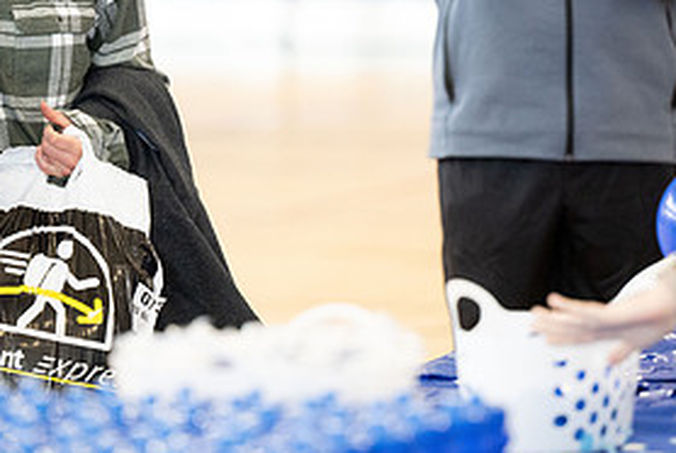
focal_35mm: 323
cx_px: 314
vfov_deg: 4.3
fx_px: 6071
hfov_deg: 6.4
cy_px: 138
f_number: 2.8
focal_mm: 155
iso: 2500
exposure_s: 1/400
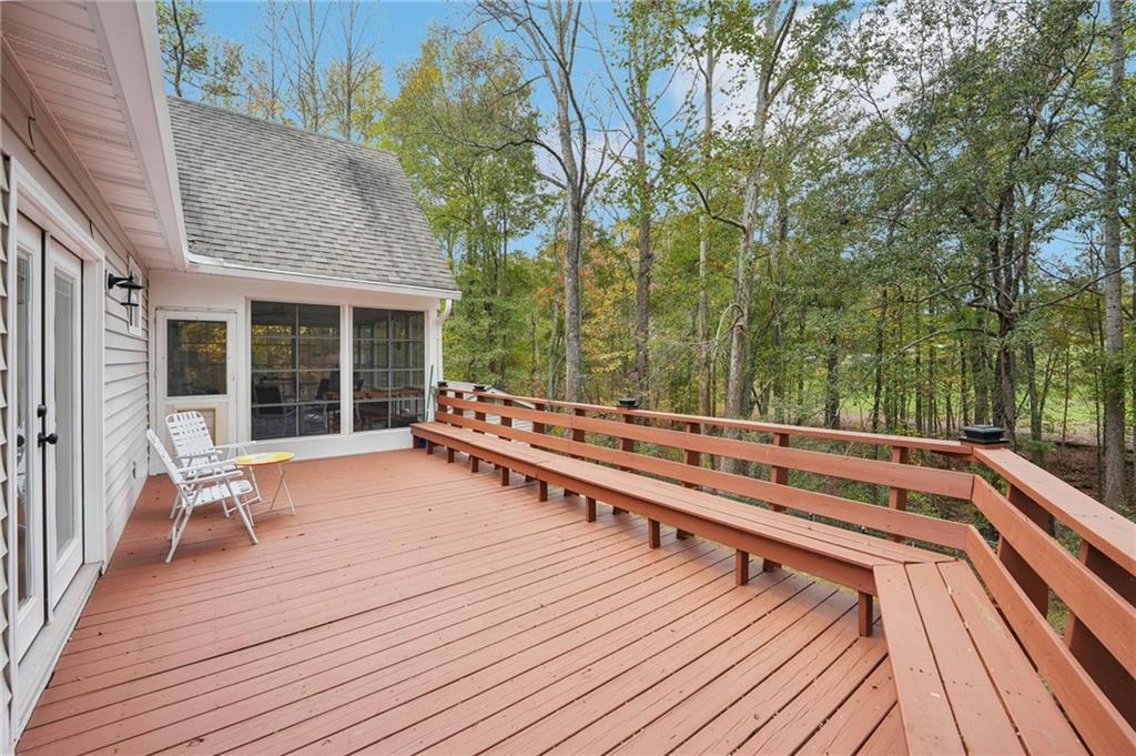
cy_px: 378
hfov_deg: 104.3
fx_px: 441
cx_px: 568
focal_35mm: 14
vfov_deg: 81.1
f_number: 8
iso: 320
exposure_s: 1/60
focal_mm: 14
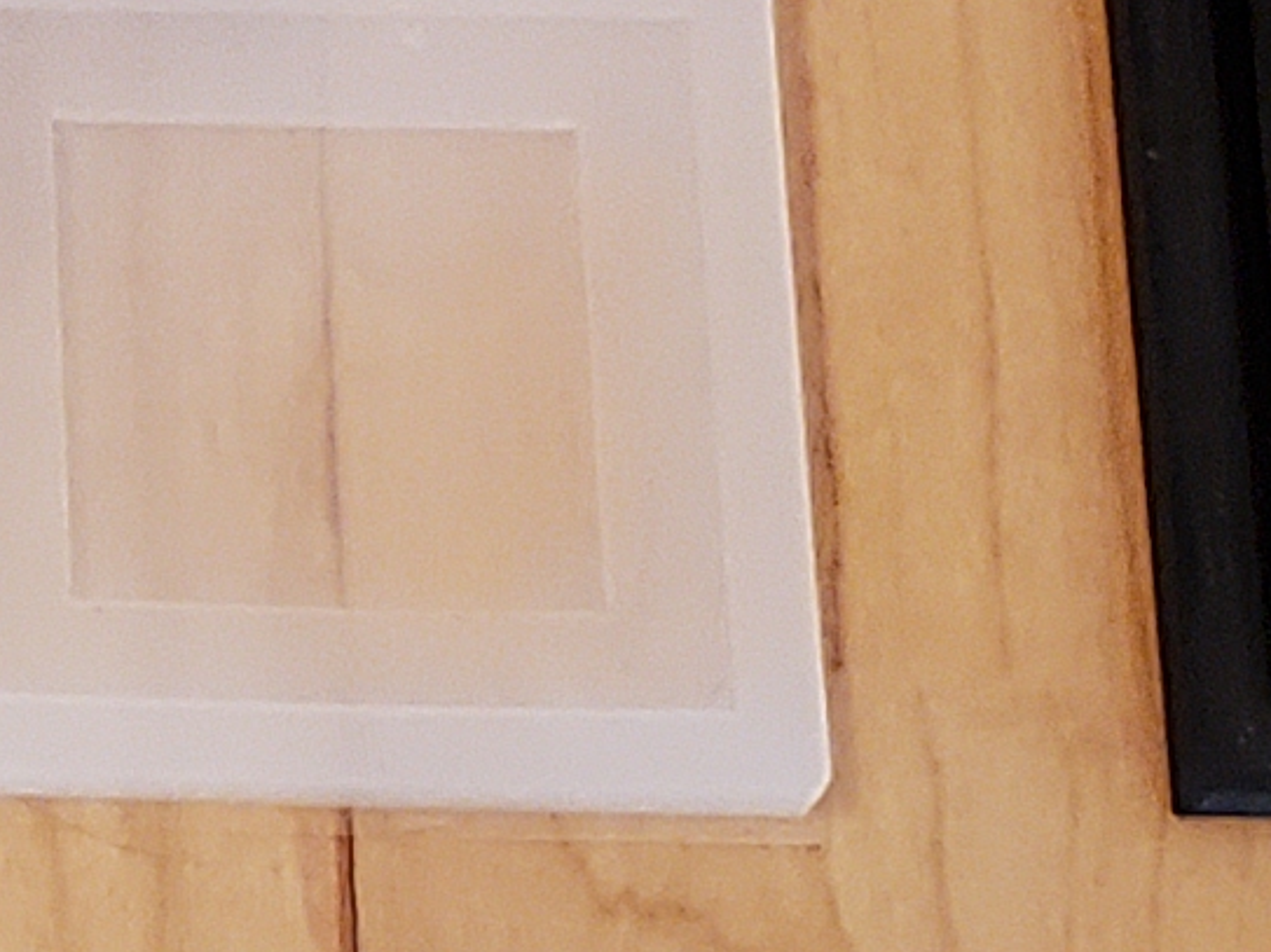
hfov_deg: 9.8
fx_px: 7085
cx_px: -971
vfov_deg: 7.7
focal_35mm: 193
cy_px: 559
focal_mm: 4.3
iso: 640
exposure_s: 1/50
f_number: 2.4
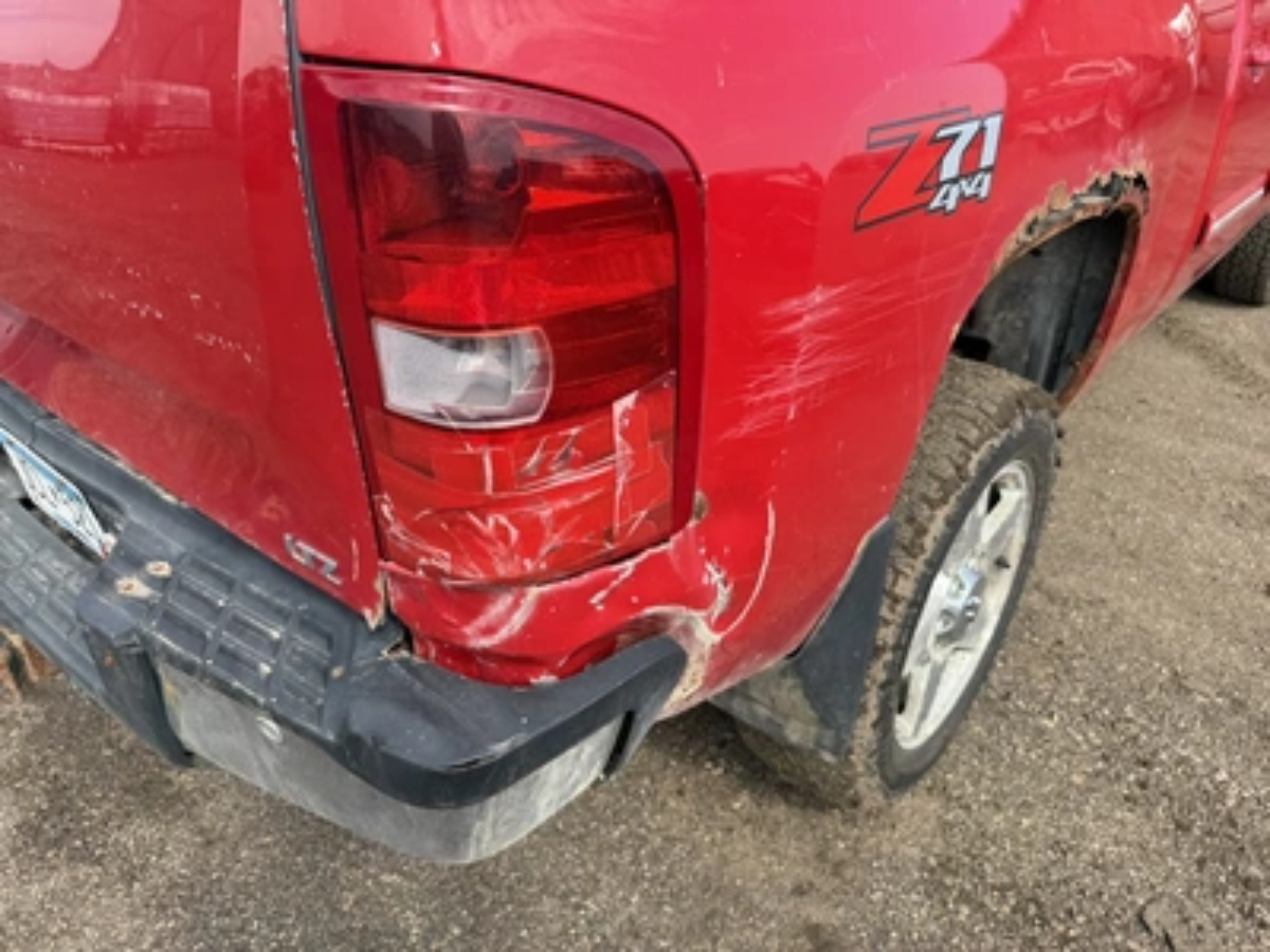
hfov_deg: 71.6
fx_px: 881
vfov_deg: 56.8
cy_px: 476
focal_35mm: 24
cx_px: 635
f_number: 1.78
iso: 80
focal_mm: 6.76
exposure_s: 1/1493
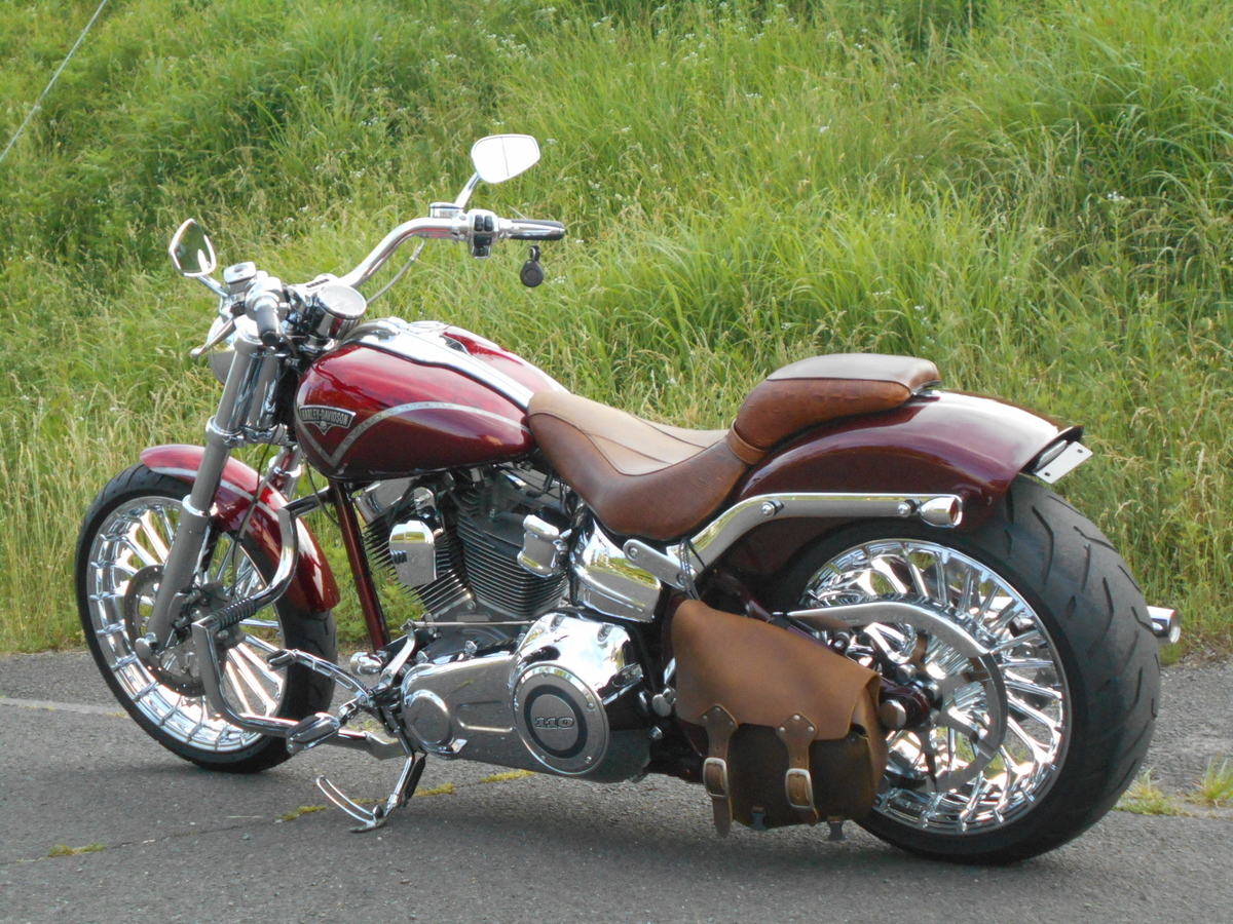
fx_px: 2066
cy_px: 462
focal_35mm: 58
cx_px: 616
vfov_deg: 25.2
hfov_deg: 33.2
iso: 400
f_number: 4.9
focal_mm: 10
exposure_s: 1/250
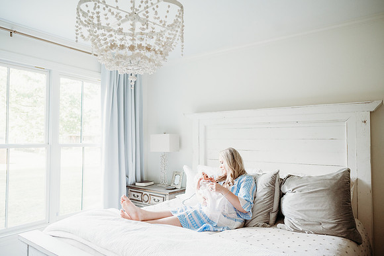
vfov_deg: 51.6
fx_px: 265
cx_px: 188
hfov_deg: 71.8
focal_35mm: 25
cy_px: 128
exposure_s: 1/200
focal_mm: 24
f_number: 2.8
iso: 800
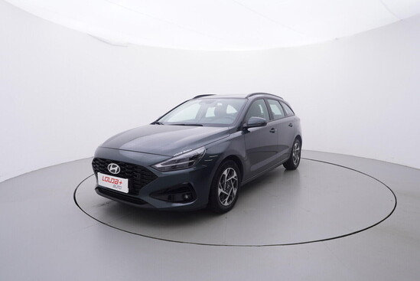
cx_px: 210
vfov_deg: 56.2
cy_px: 140
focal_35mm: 22
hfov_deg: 77.3
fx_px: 263
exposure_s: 1/80
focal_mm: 15
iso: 200
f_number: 5
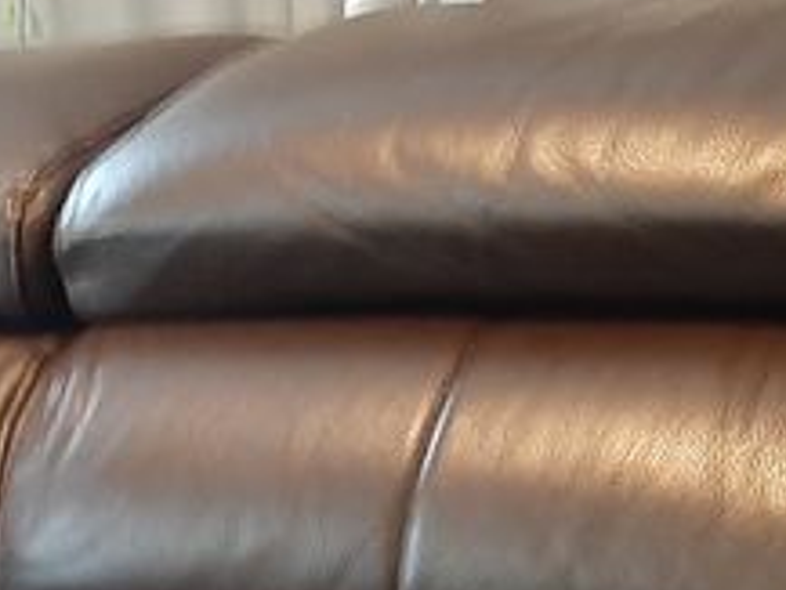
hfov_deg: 16.1
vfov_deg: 11.3
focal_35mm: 120
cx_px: 29
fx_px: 2726
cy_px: 1122
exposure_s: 1/24
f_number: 1.7
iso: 320
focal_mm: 3.93
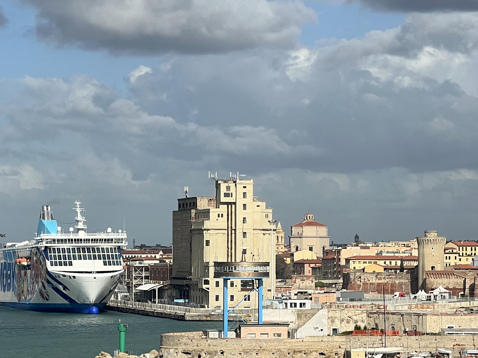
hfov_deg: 11.6
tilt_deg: +2.1
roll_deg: -0.1
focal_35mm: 169
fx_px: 2334
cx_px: 466
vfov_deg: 8.8
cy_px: 194
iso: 32
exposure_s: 1/1393
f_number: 2.8
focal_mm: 9
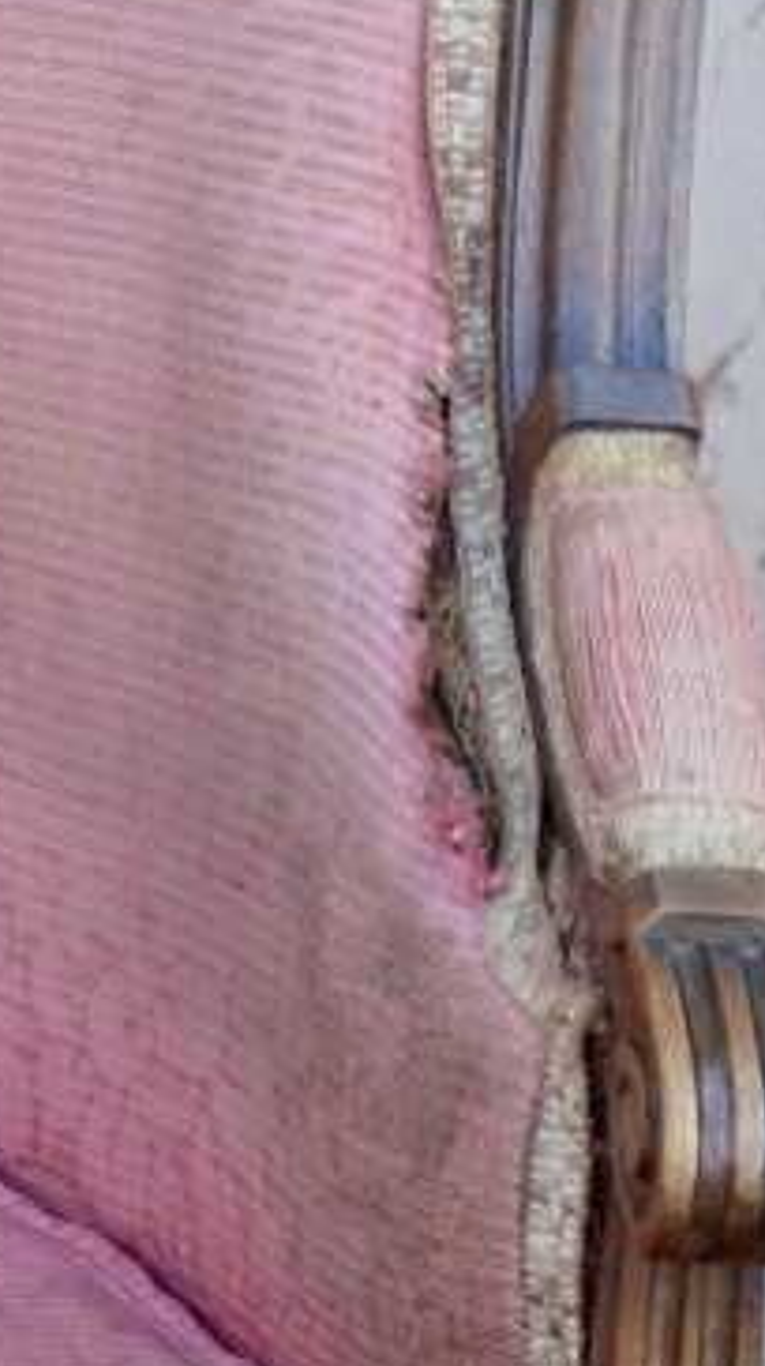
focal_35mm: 285
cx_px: -746
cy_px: -2
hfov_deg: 4.2
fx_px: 10296
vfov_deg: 7.6
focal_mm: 55
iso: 220
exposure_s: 1/60
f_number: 5.6
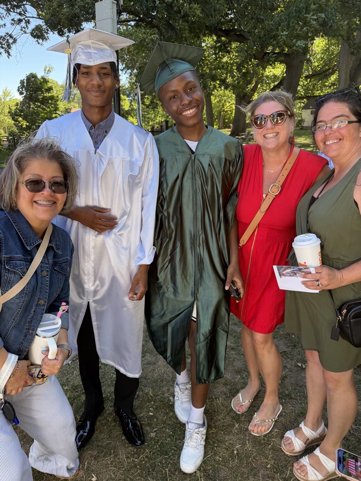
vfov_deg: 71.6
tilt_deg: -16.8
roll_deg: -0.7
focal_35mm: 24
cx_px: 180
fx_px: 334
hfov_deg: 56.8
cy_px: 240
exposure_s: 1/387
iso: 100
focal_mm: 6.76
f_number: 1.78
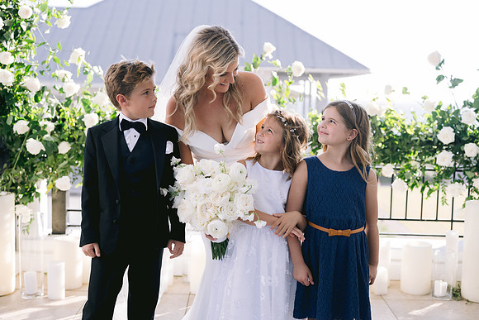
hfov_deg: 39.6
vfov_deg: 27.0
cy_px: 160
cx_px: 240
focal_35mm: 50
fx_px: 665
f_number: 2.8
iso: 200
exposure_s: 1/640
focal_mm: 50
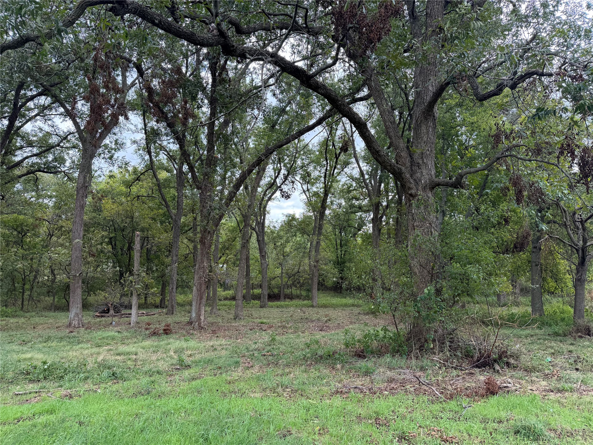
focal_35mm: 24
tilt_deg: +6.9
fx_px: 411
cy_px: 222
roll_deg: +0.8
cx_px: 296
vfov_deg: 56.8
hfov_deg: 71.6
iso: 100
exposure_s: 1/849
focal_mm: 6.76
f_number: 1.78
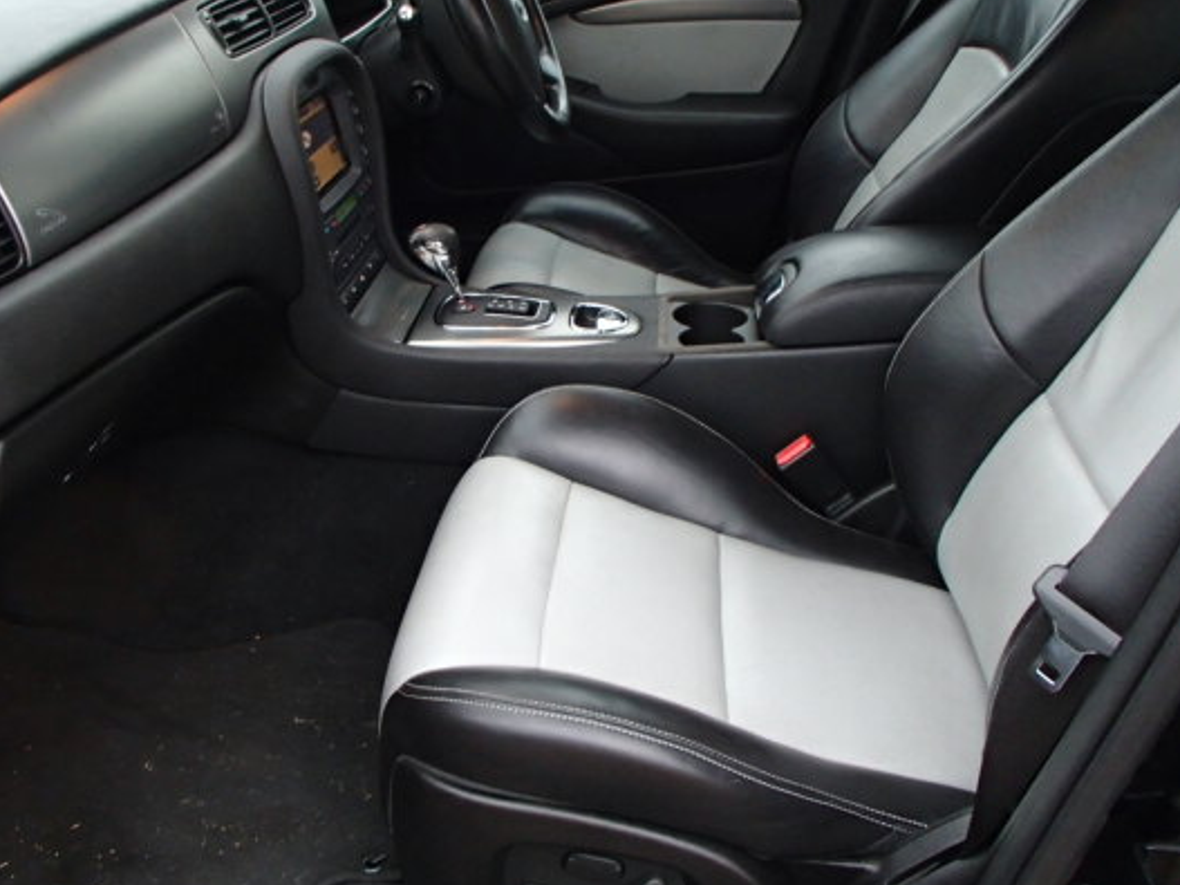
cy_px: 358
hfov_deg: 53.9
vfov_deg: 41.6
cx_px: 533
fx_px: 1159
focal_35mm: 34
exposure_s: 1/30
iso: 640
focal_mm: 5
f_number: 3.9
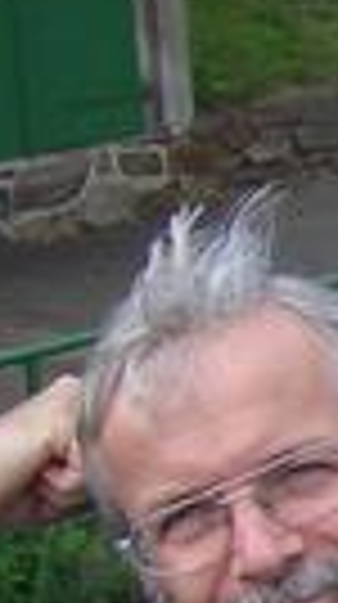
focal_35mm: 182
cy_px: 508
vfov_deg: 11.8
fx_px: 2911
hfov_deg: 5.9
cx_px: 1239
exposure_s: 1/500
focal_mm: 5.8
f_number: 2.6
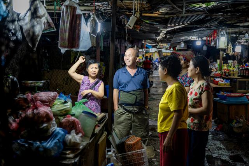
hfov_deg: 45.4
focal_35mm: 43
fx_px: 297
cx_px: 124
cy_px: 83
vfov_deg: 31.2
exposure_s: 1/250
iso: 1000
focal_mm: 43
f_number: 2.8
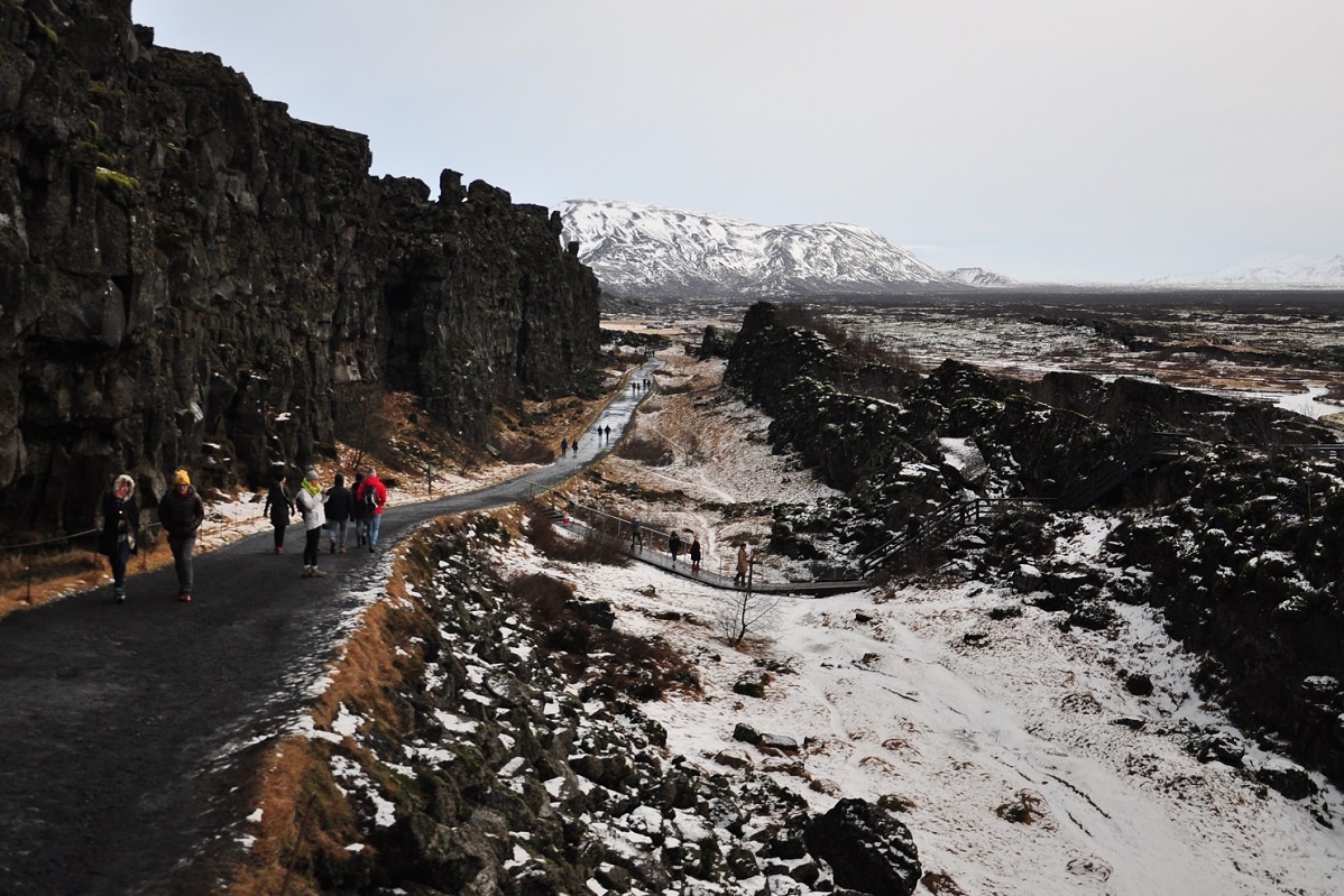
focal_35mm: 36
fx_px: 1344
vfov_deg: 36.6
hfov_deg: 53.1
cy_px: 331
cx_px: 653
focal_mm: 18
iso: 320
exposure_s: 1/320
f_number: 3.5
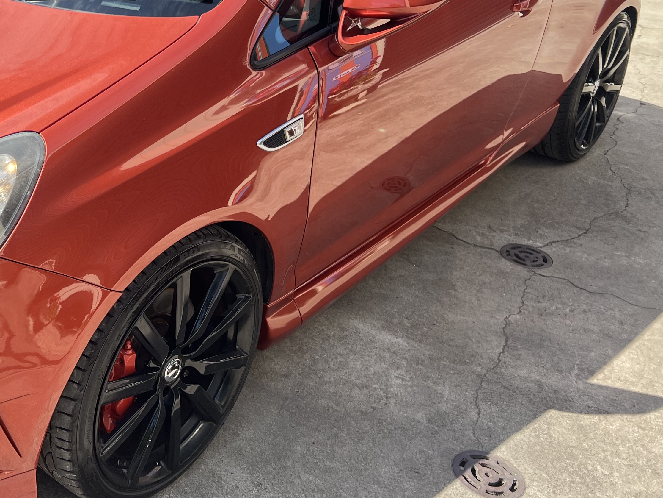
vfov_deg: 30.6
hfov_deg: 38.2
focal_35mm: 47
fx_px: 900
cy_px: 156
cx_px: 91
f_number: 1.5
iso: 50
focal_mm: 5.7
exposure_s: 1/1038
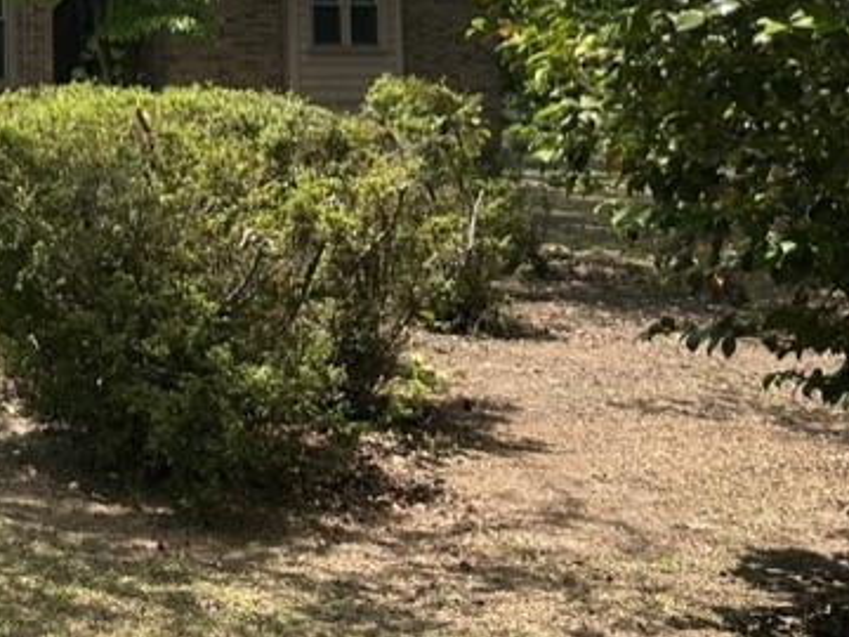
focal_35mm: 74
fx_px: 1815
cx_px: -170
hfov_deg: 24.0
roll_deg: +1.7
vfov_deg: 19.3
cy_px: -20
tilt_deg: +3.4
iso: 50
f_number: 1.5
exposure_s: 1/1280
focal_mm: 5.7
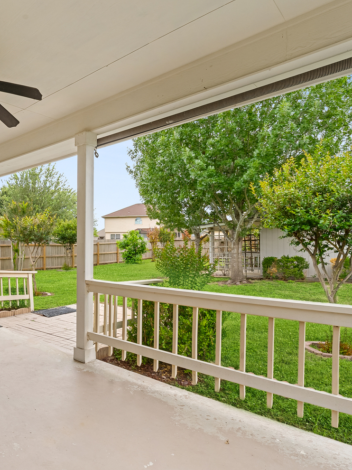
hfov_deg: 57.0
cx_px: 76
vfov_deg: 76.4
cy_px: 245
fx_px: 298
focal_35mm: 22
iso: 640
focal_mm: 14
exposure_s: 1/320
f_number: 9
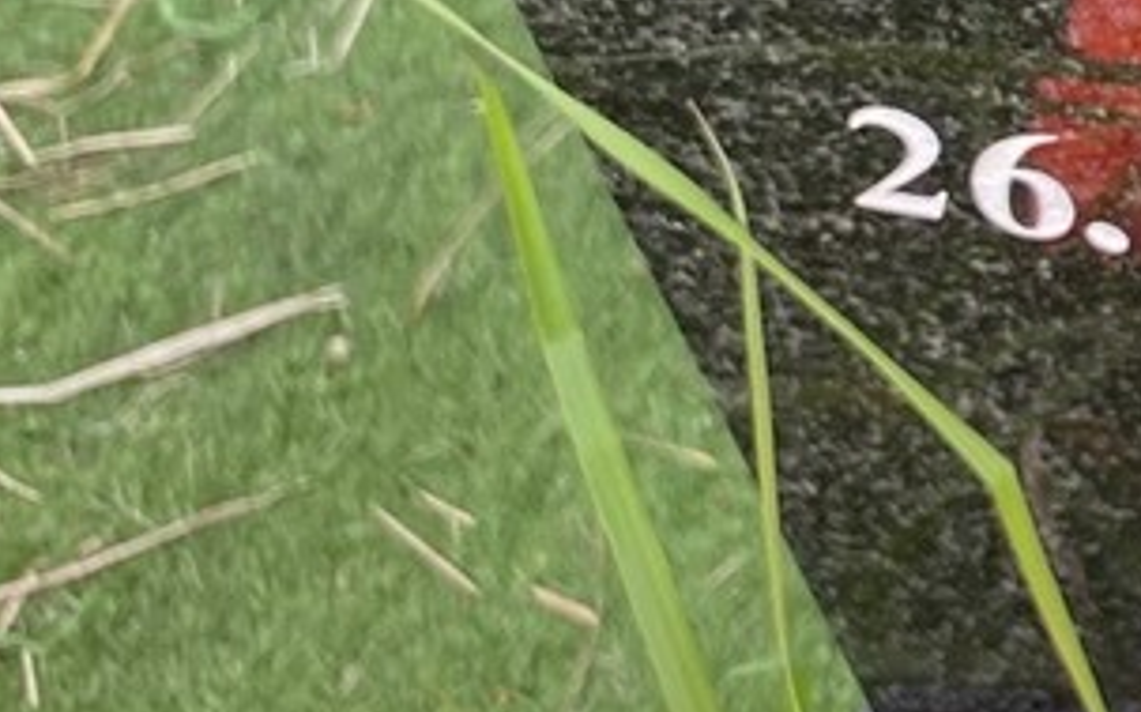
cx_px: 2308
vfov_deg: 9.6
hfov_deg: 13.6
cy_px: -471
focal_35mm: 131
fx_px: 4071
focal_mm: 4.25
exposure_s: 1/122
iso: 32
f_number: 1.8
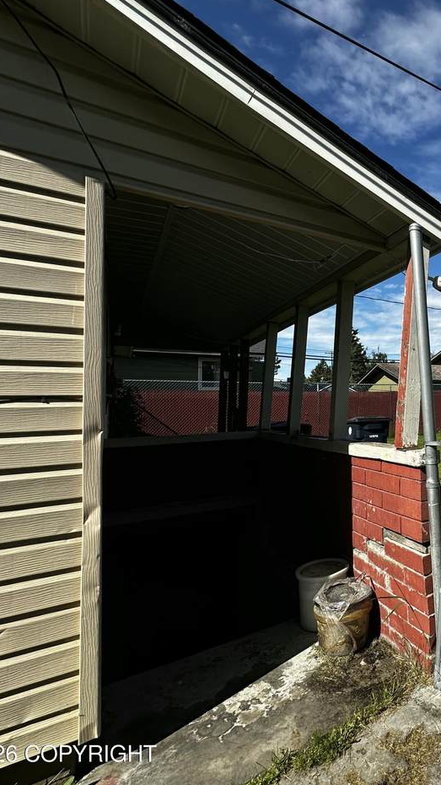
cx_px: 488
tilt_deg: +2.5
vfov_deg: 83.8
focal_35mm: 21
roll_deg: +0.9
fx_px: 437
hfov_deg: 42.0
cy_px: 386
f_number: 2.2
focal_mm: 2.22
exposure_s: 1/2353
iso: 50
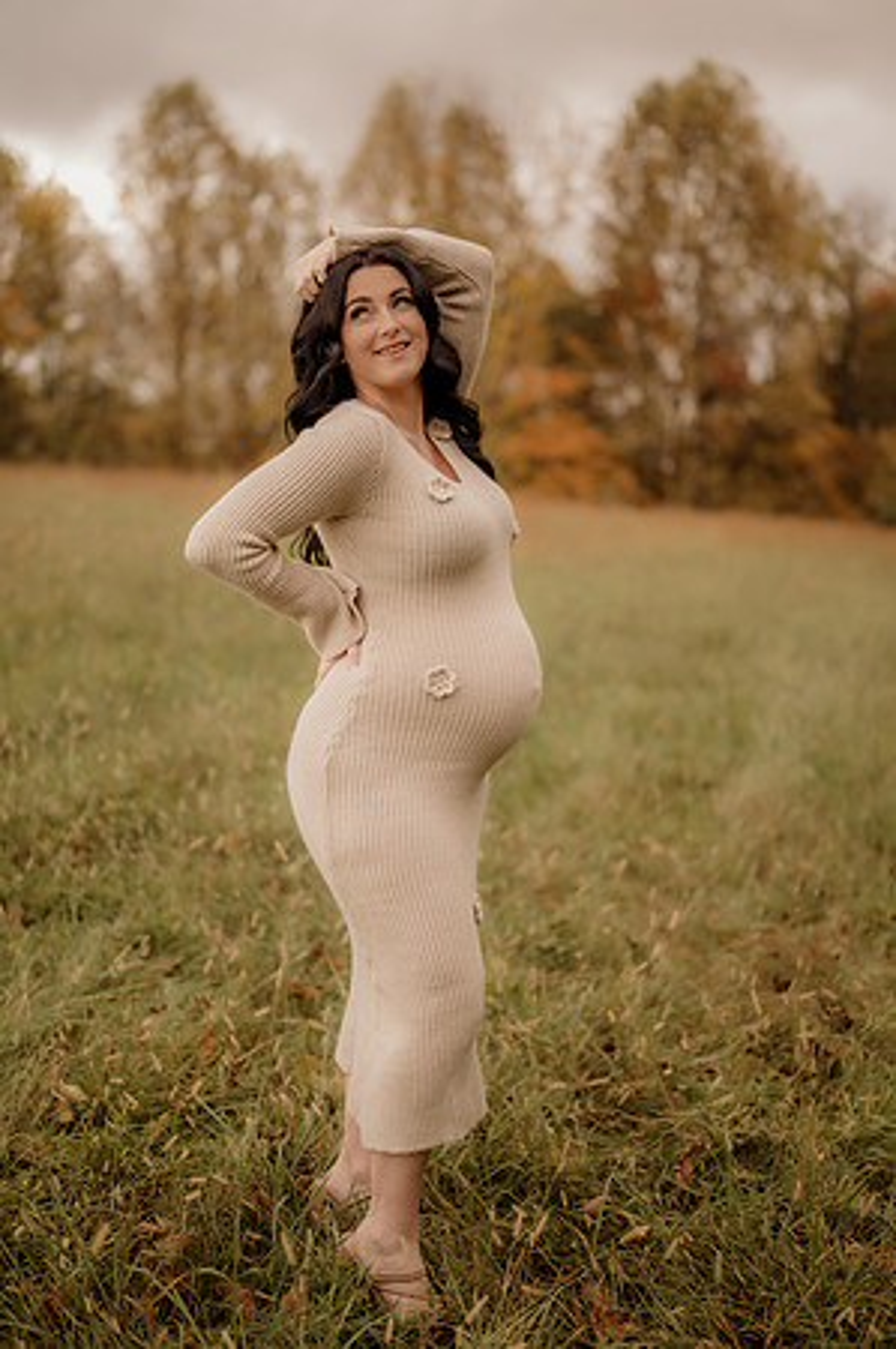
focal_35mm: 50
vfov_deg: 39.6
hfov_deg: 26.9
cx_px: 448
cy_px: 674
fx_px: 1871
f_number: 1.8
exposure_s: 1/320
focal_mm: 50
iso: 200
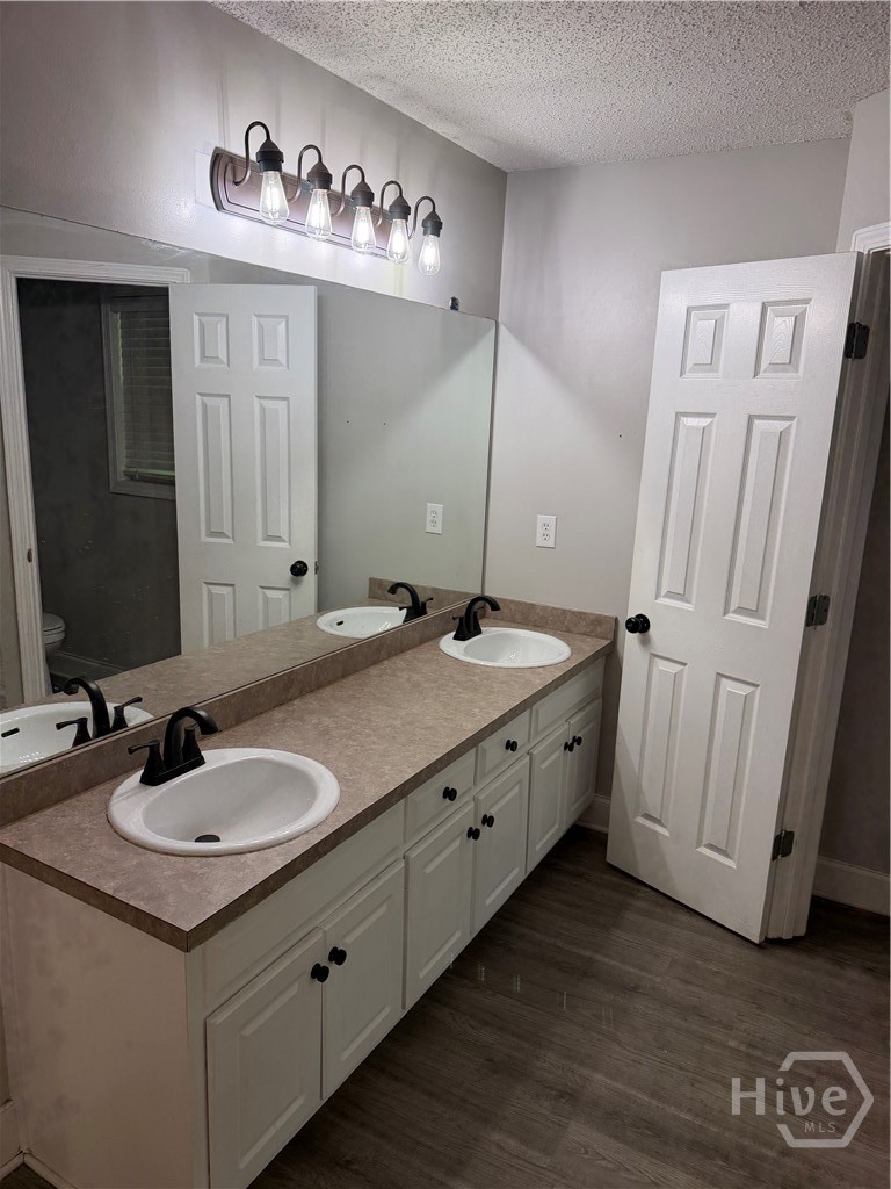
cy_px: 594
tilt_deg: -14.2
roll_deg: -2.1
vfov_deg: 71.6
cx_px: 446
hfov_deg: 56.8
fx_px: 824
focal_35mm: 24
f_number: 1.78
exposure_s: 1/144
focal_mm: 6.76
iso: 125
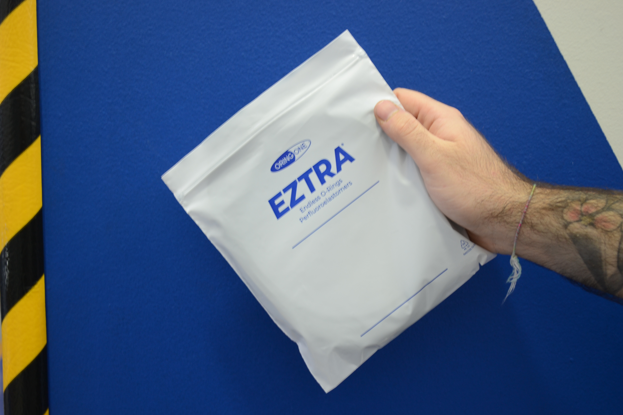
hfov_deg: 43.6
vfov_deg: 29.9
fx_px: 779
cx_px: 312
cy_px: 208
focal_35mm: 45
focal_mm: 30
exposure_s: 1/6
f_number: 5
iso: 200
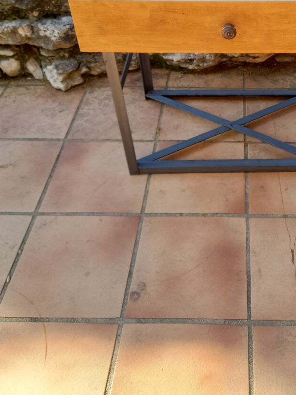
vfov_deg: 45.6
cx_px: 235
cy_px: 113
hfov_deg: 34.9
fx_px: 456
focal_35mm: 40
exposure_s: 1/100
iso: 32
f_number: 2
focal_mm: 4.6
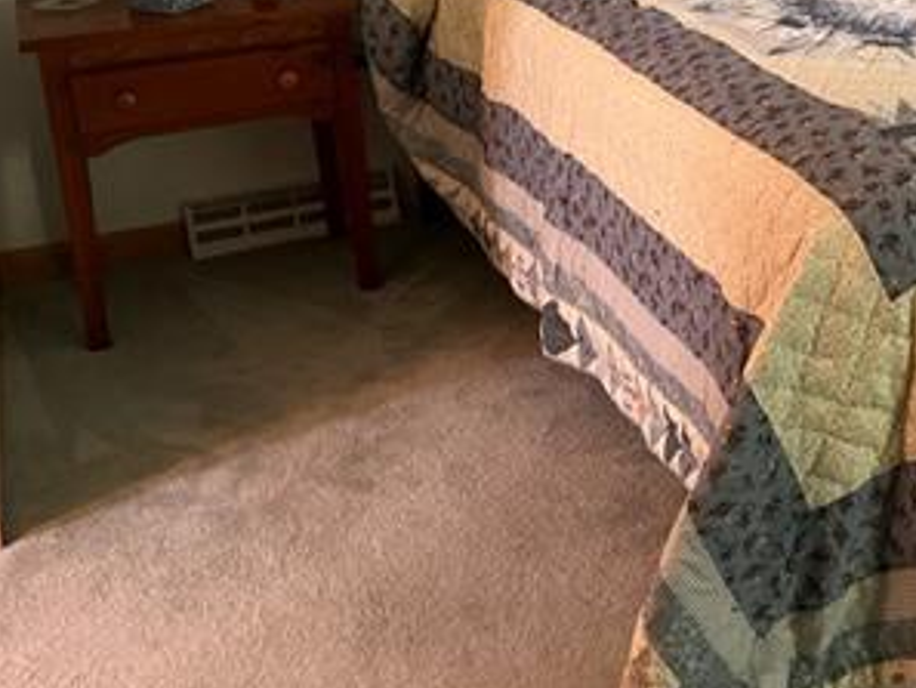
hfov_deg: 32.1
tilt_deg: -16.8
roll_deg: -0.7
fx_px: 1482
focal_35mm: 56
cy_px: 59
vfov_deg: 25.3
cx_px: 879
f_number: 1.6
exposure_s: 1/60
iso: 500
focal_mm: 5.1
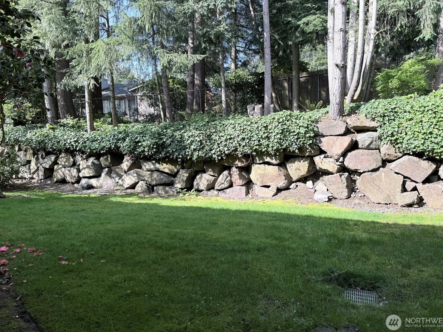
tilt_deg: -4.8
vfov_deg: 54.9
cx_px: 230
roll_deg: +1.2
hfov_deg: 69.4
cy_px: 161
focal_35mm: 25
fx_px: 320
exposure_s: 1/849
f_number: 1.78
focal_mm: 6.76
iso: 80
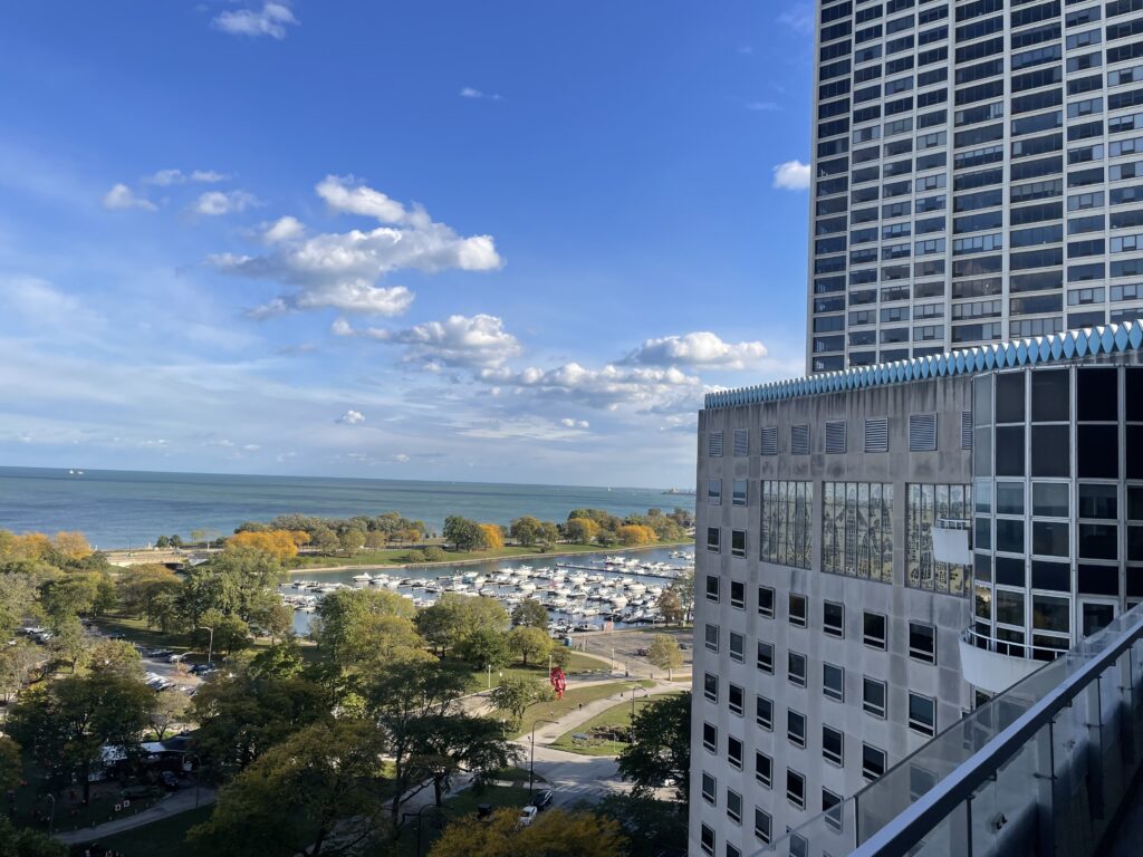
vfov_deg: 53.1
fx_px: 859
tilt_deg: +4.0
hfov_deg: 67.3
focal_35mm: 26
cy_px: 428
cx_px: 572
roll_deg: -2.5
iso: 32
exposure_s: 1/2882
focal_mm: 4.2
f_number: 1.6
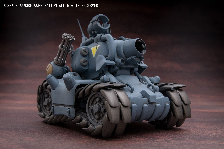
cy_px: 74
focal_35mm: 51
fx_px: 317
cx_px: 112
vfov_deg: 26.4
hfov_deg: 38.9
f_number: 9
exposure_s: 1/125
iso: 200
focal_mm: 34
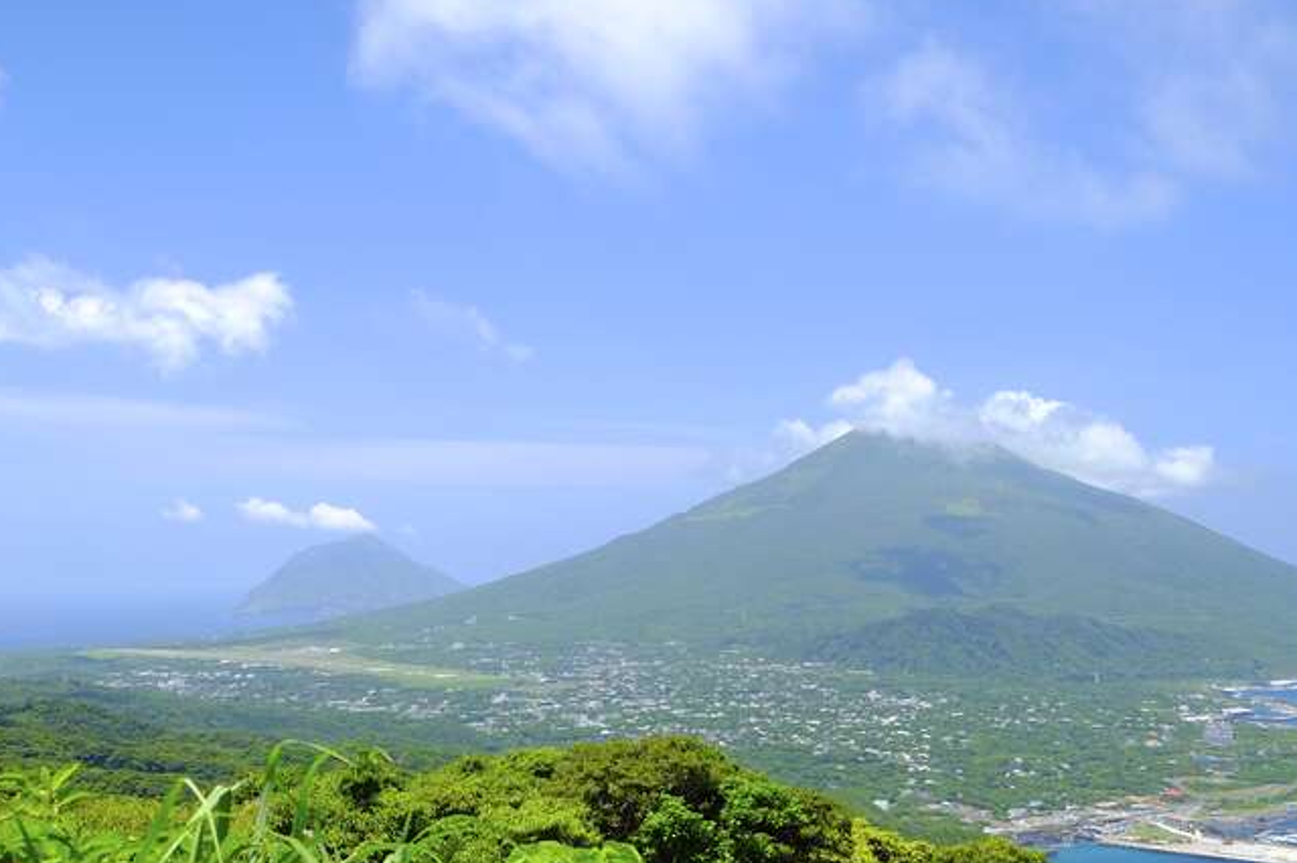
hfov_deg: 43.4
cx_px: 768
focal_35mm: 45
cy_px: 485
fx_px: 1620
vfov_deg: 29.8
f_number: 5.6
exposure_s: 1/210
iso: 200
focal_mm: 24.3
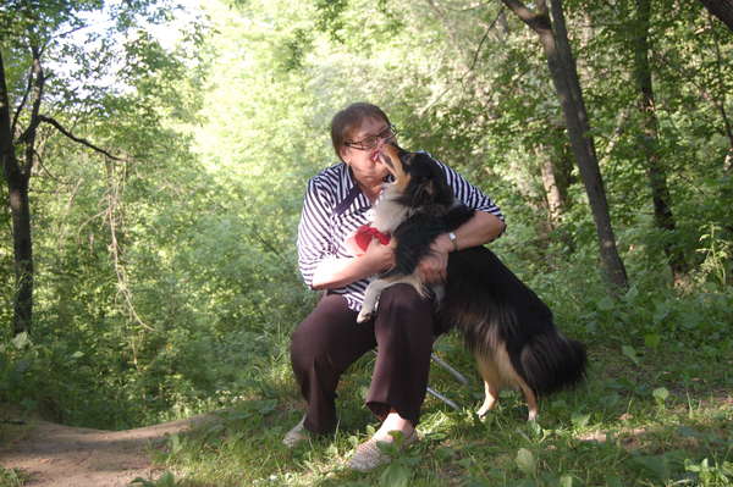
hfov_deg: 37.9
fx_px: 1068
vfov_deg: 25.7
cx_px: 366
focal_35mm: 52
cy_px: 244
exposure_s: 1/125
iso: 500
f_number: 4.8
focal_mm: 35
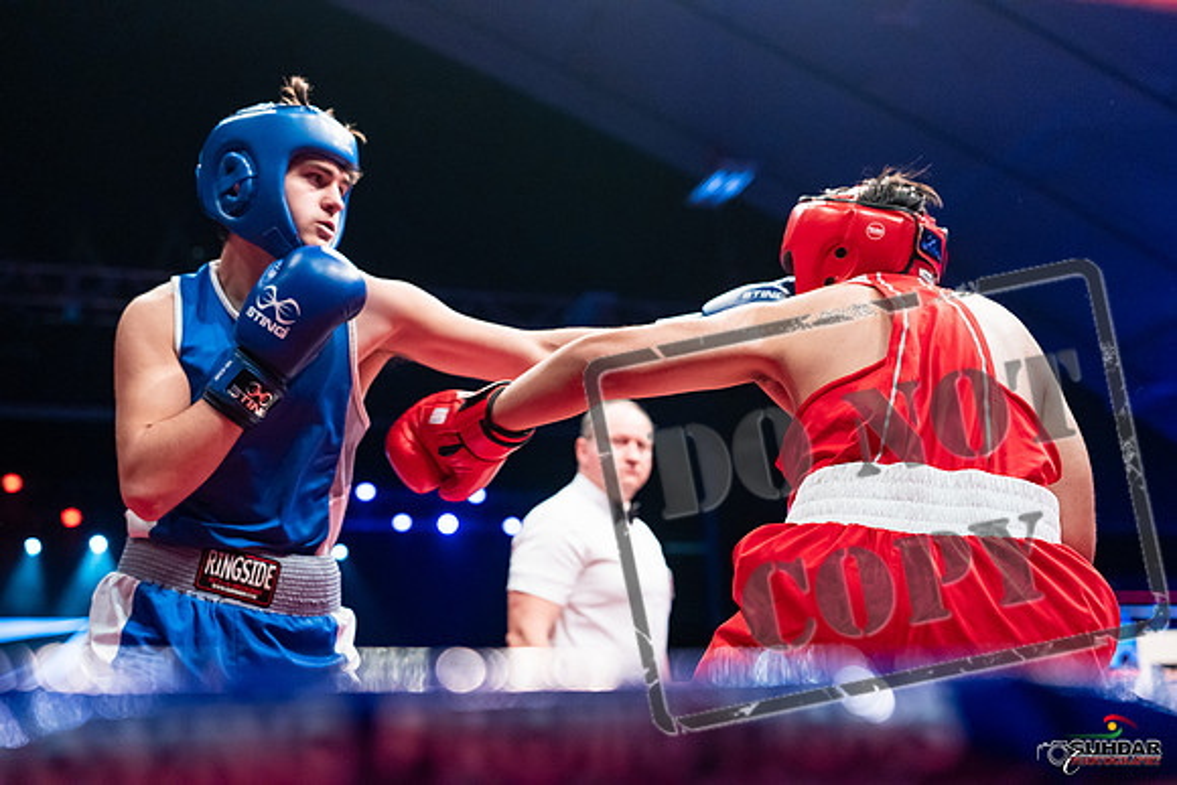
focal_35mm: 50
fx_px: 1635
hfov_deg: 39.6
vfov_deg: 27.0
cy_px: 392
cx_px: 588
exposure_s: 1/1000
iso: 4000
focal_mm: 50
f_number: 2.8
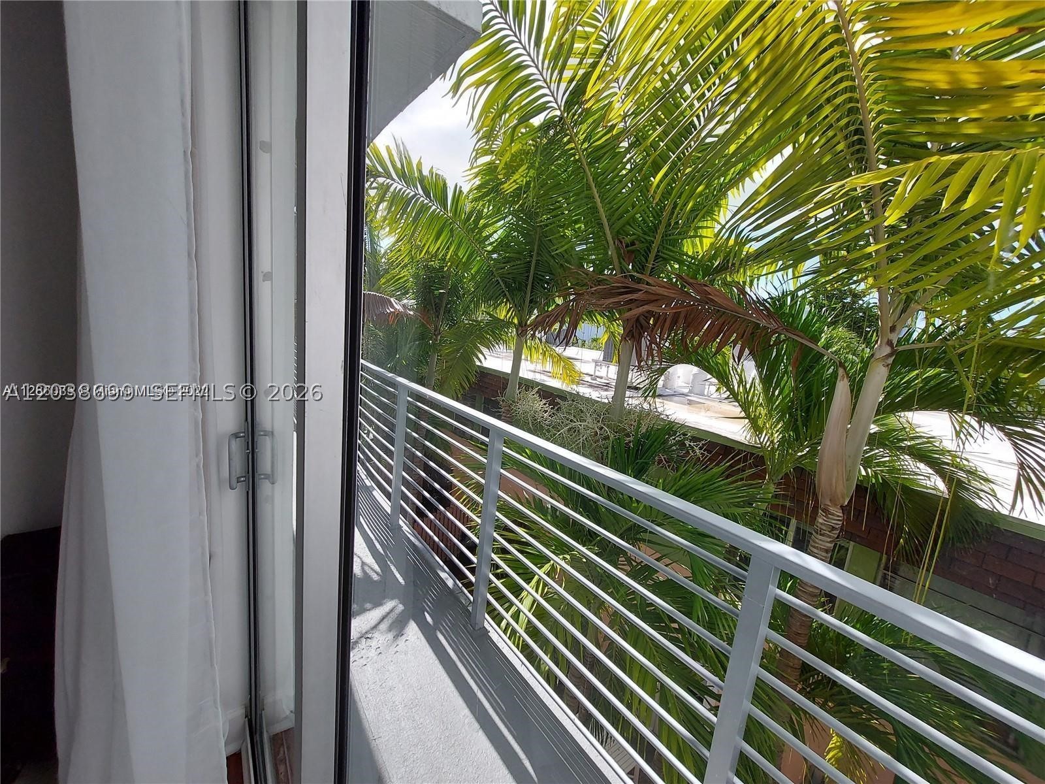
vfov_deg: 89.9
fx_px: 392
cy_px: 392
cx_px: 522
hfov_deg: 106.2
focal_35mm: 13
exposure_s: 1/793
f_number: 2.2
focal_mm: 1.74
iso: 50
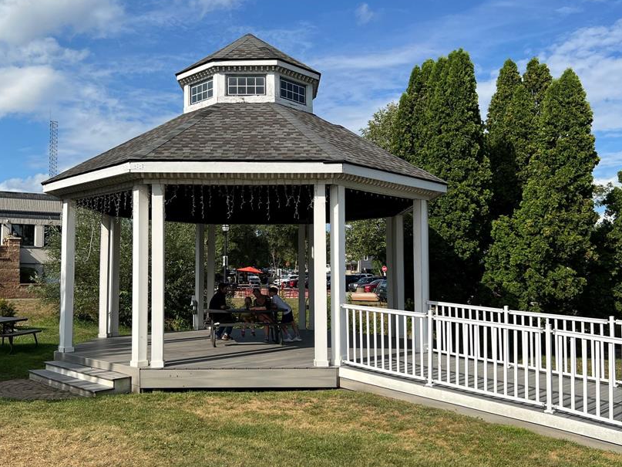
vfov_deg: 42.9
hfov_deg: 55.3
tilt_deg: +4.3
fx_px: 593
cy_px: 249
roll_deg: -0.7
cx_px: 281
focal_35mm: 33
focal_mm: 5.7
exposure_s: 1/5319
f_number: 1.5
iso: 50
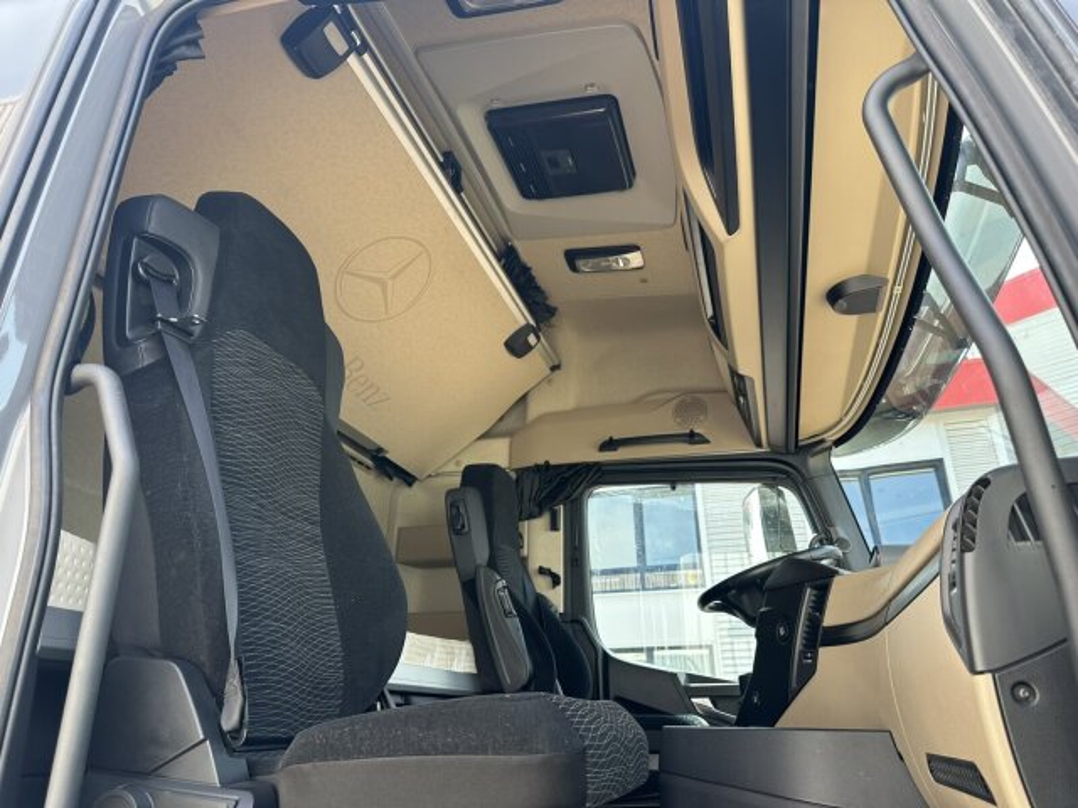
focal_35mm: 24
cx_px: 539
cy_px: 404
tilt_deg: +21.8
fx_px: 747
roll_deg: +2.2
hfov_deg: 71.6
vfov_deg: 56.8
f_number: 1.78
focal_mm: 6.86
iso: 80
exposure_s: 1/212
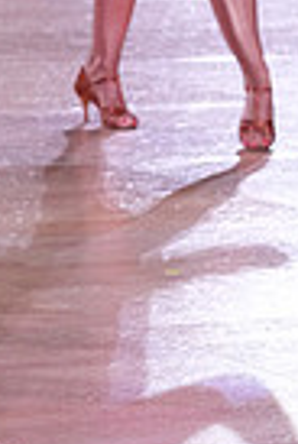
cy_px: -178
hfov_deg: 4.7
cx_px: 296
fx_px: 3657
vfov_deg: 6.9
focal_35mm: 296
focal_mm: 70
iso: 2500
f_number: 5
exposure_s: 1/250
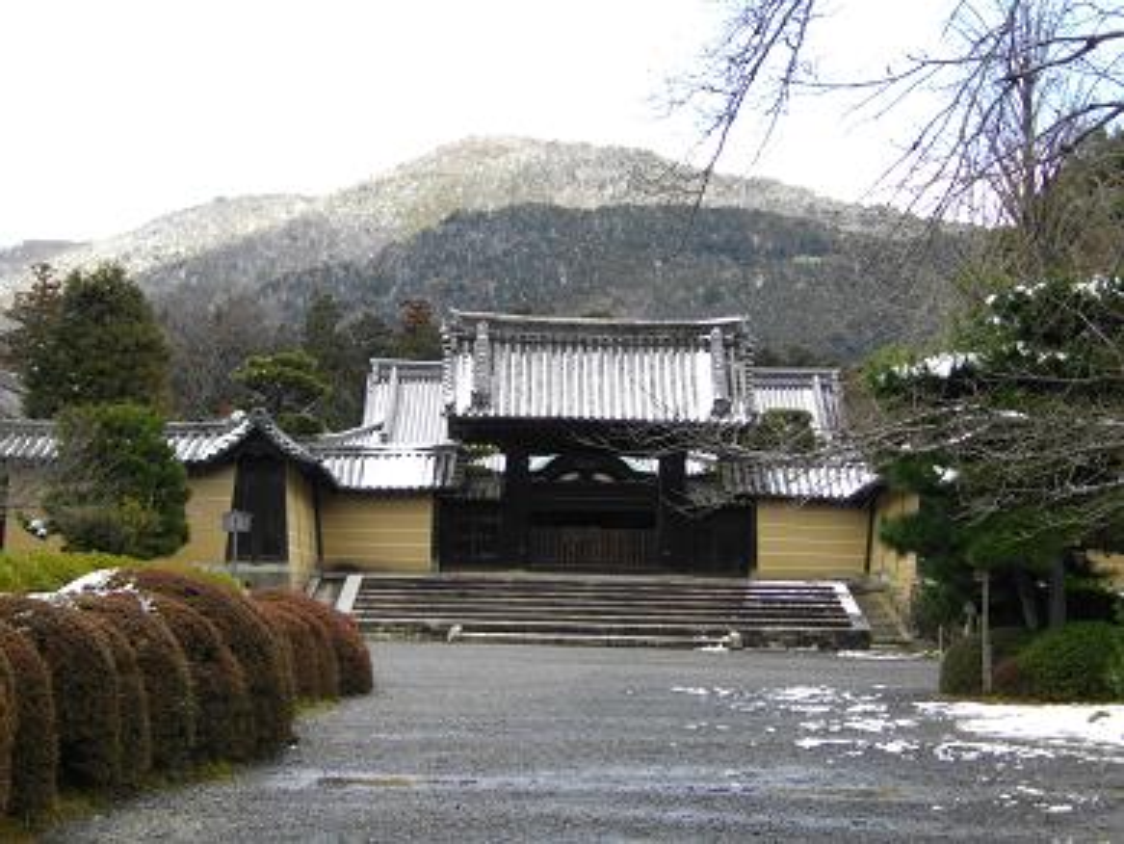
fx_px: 2014
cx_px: 562
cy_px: 422
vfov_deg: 23.7
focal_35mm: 62
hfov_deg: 31.2
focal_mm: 11
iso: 100
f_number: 4.1
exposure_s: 1/200
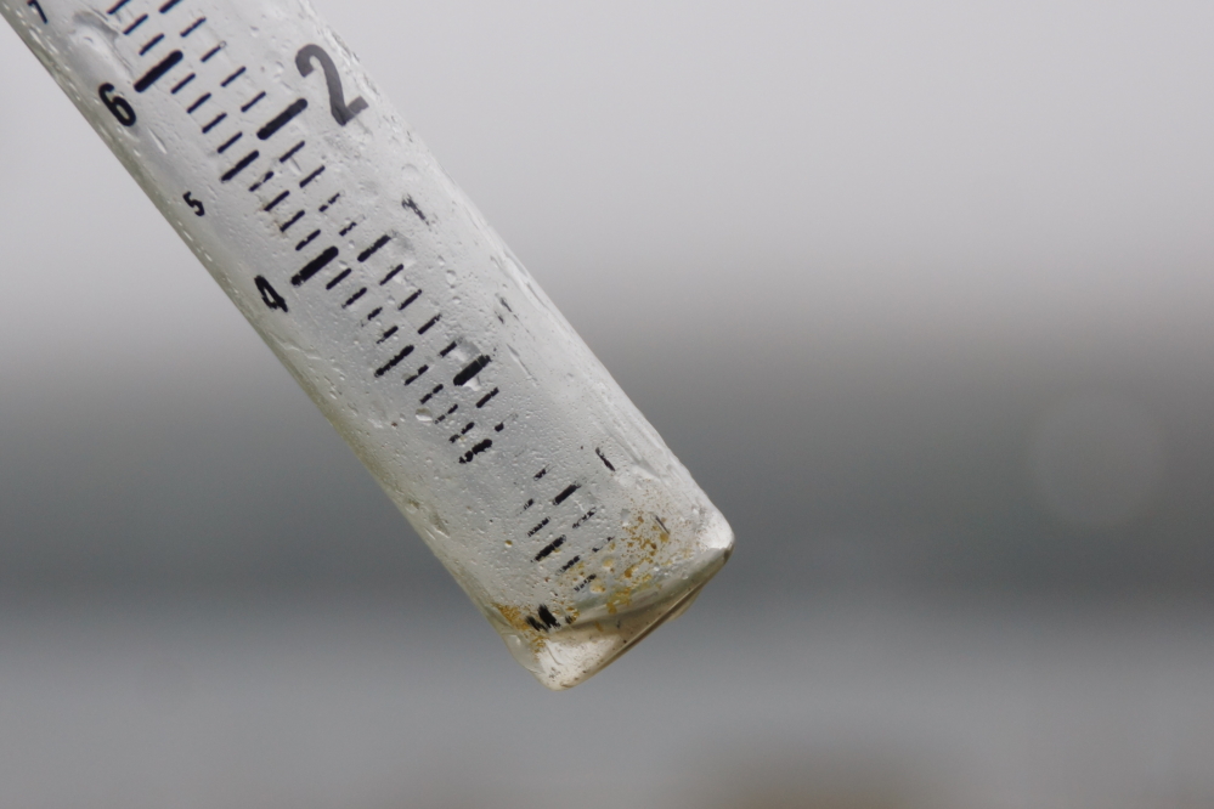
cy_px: 404
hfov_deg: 22.6
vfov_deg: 15.2
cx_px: 607
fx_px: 3035
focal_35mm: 90
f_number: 5
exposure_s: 1/100
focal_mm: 60
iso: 250
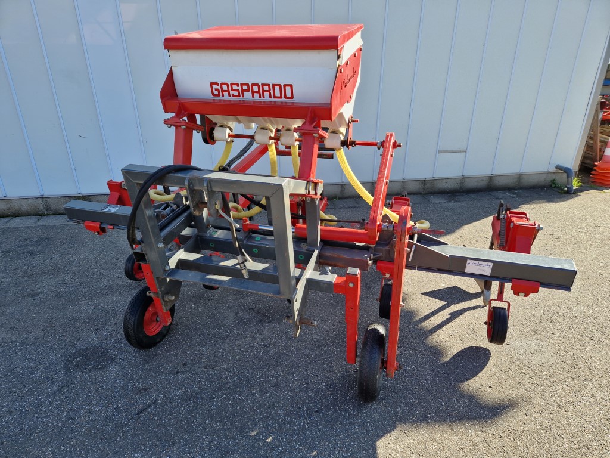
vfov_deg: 58.9
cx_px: 305
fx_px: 405
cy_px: 229
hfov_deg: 73.9
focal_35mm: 23
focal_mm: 5.4
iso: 50
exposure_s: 1/368
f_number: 1.8
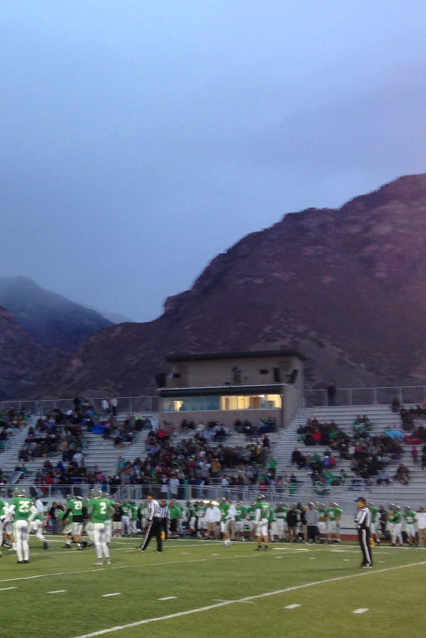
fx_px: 1189
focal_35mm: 67
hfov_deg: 19.4
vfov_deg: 30.0
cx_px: -57
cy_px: 361
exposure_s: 1/20
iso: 50
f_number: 2.4
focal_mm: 4.12
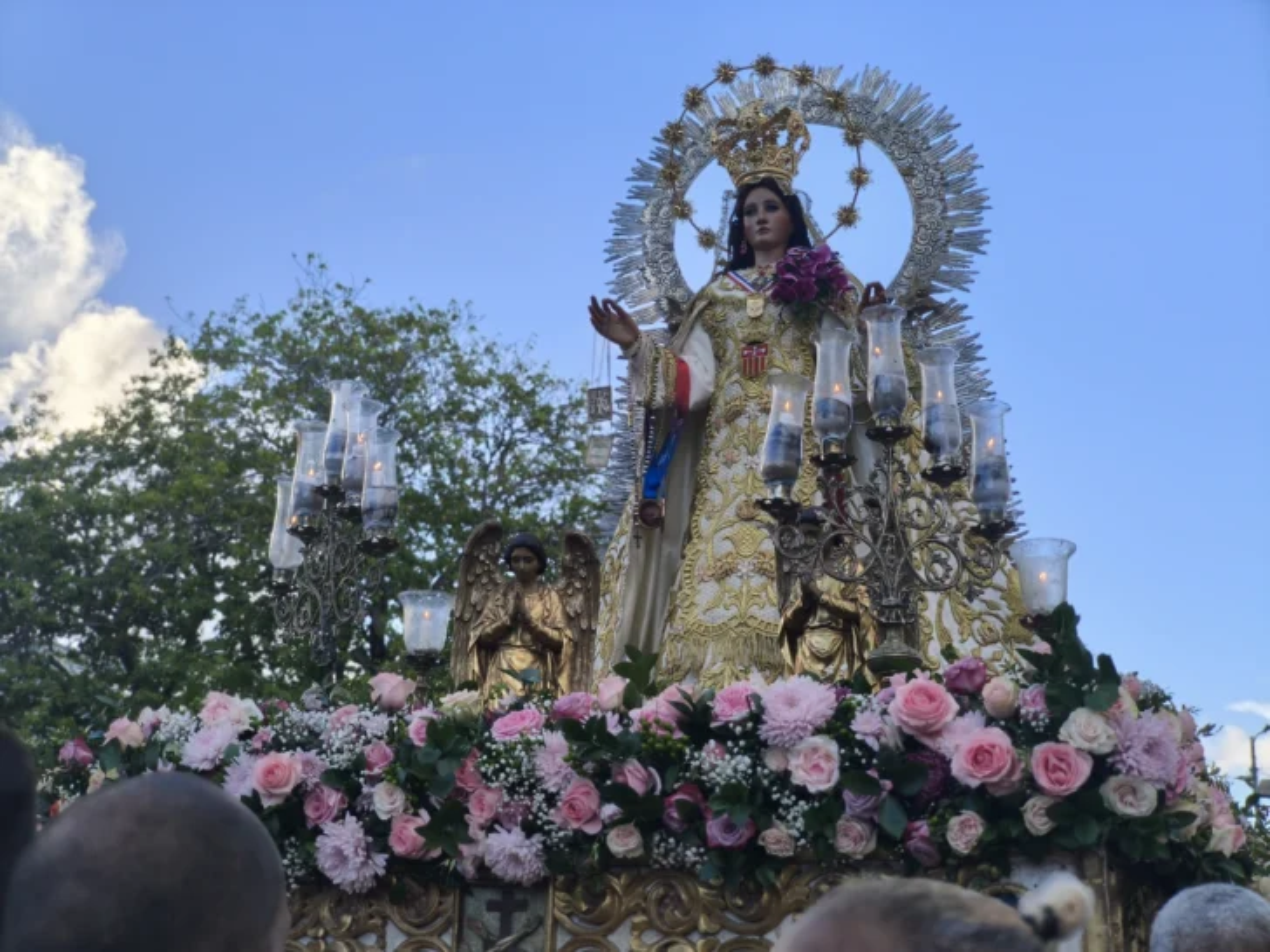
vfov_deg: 31.5
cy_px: 476
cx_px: 635
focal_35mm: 46
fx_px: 1688
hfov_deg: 41.2
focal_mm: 7.1
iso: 50
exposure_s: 1/628
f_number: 1.9
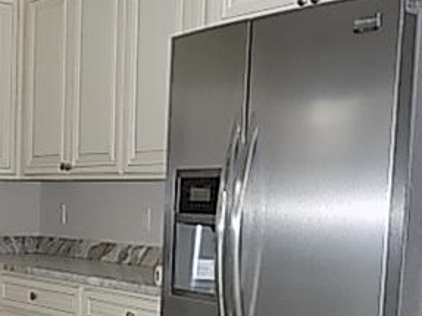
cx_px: 128
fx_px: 816
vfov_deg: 21.2
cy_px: 309
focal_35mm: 67
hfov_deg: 28.7
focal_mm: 5.3
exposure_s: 1/30
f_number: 3.3
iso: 200
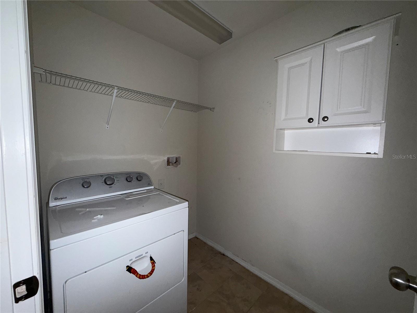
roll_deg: -1.4
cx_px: 208
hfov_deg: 102.1
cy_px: 156
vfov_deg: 85.7
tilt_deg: -2.3
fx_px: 169
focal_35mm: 14
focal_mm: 2.22
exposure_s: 1/30
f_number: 2.2
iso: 100
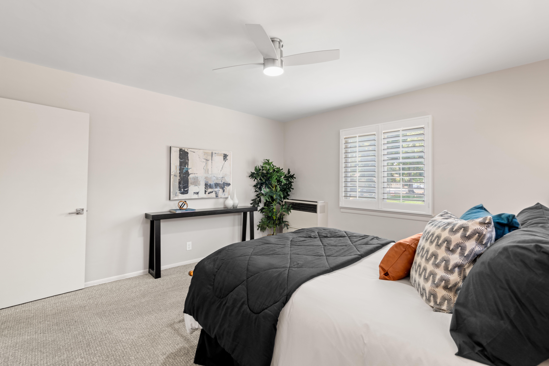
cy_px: 183
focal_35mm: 16
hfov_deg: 96.7
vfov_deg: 73.7
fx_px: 244
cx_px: 274
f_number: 8
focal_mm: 16
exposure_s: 1.3
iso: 200
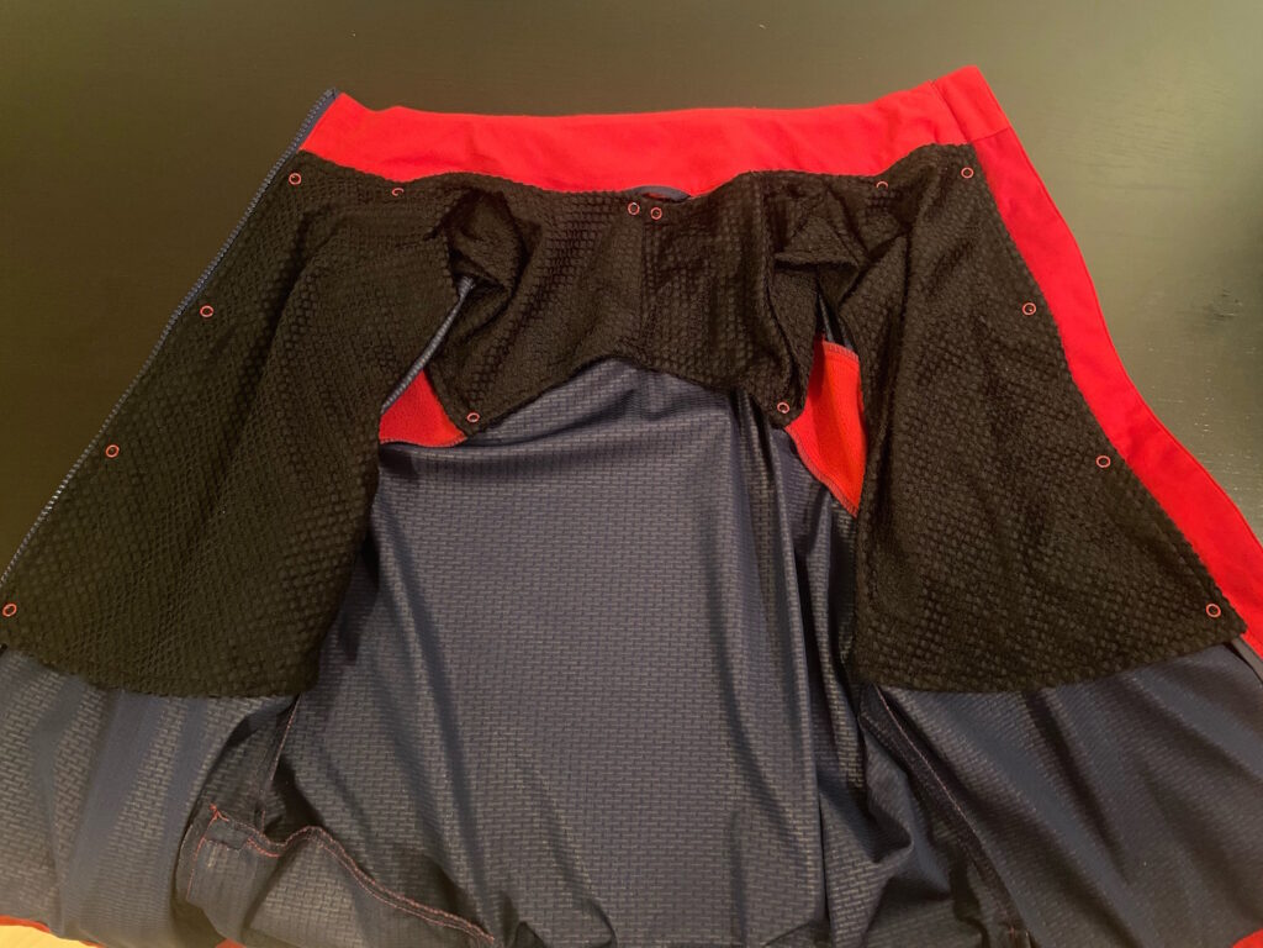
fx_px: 949
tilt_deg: -76.2
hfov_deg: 67.3
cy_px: 474
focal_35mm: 26
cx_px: 632
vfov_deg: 53.1
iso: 800
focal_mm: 4.25
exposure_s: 1/25
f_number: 1.8
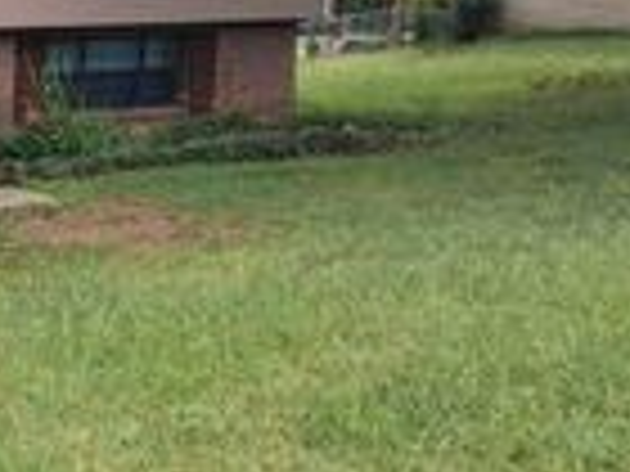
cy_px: 29
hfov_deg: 18.9
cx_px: -360
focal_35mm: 89
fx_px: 1620
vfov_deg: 16.3
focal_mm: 3.08
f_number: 2
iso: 50
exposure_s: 1/551
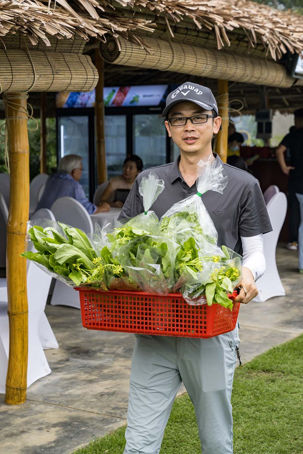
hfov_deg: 19.5
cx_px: 152
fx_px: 884
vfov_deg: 28.8
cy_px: 227
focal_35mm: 70
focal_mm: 70
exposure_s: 1/250
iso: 320
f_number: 6.3
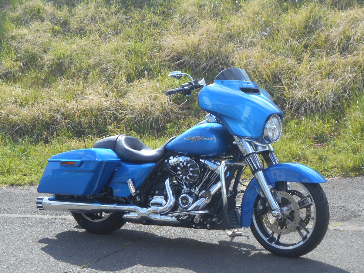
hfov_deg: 29.4
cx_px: 182
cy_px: 136
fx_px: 694
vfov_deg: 22.3
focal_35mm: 66
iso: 80
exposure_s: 1/250
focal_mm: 11.6
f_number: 5.3
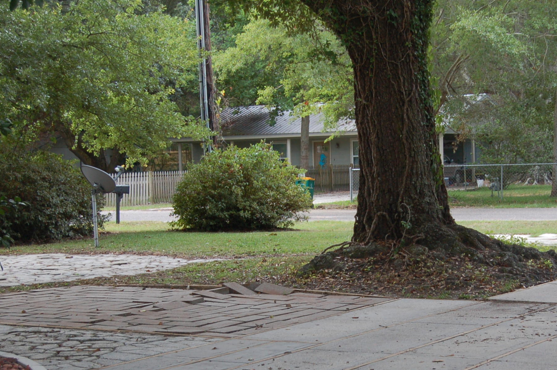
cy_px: 297
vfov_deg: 17.3
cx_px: 365
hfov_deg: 25.9
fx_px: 1203
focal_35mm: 78
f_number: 5.6
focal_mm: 31
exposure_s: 1/125
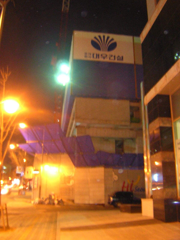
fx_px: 250
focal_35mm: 36
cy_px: 120
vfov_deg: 51.4
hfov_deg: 39.7
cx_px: 90
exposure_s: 1/2.1
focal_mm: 4.7
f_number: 2.6
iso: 400
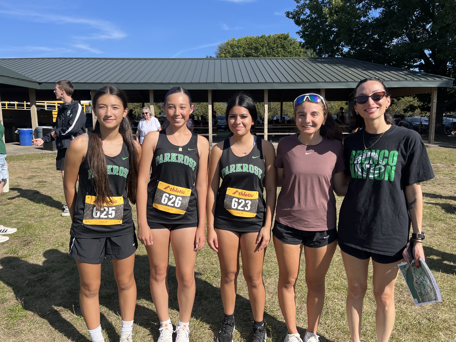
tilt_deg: -8.9
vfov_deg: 53.1
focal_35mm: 26
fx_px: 343
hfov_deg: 67.3
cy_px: 171
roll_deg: +0.4
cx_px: 228
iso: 50
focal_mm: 5.1
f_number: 1.6
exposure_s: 1/2571
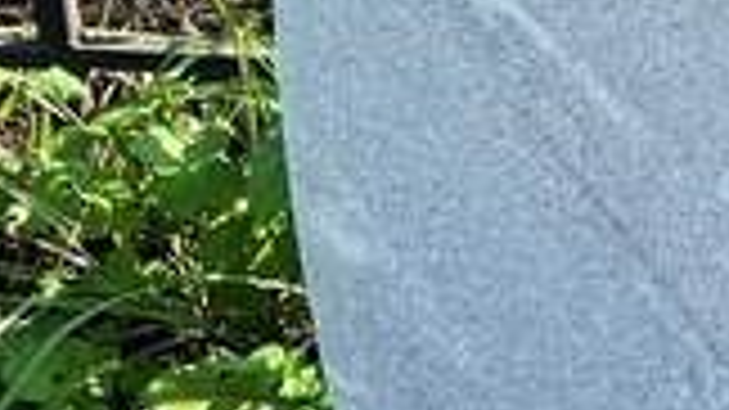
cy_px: -419
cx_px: 968
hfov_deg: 14.6
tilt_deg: -22.1
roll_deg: +2.5
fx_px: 2705
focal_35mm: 140
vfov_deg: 8.2
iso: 50
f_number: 1.5
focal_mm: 5.7
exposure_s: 1/1124
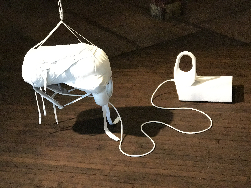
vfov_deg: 25.7
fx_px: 413
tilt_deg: -28.2
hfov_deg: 33.8
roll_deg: +6.0
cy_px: 94
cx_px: 126
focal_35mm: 57
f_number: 2.8
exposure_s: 1/60
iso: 1000
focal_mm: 6.6
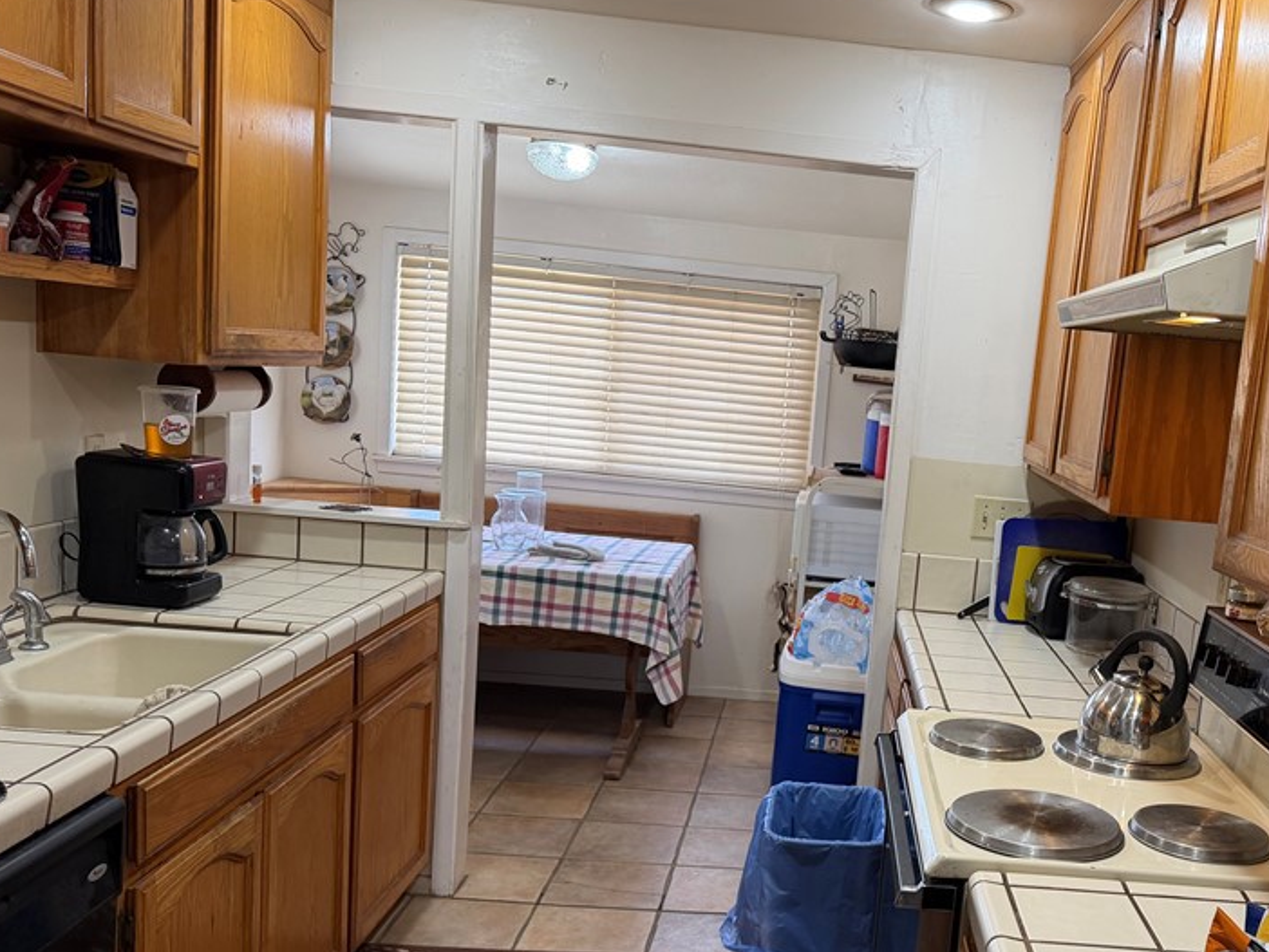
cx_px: 902
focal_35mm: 35
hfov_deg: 51.1
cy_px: 580
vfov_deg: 40.5
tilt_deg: -9.1
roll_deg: -5.4
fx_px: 1284
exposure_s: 1/120
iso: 160
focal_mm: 6.76
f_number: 1.78
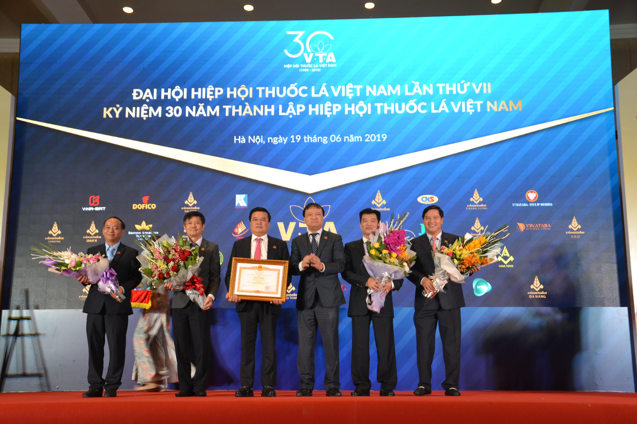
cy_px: 212
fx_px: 743
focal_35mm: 42
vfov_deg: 31.9
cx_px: 318
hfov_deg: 46.4
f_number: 4
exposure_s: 1/50
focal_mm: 28
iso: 400
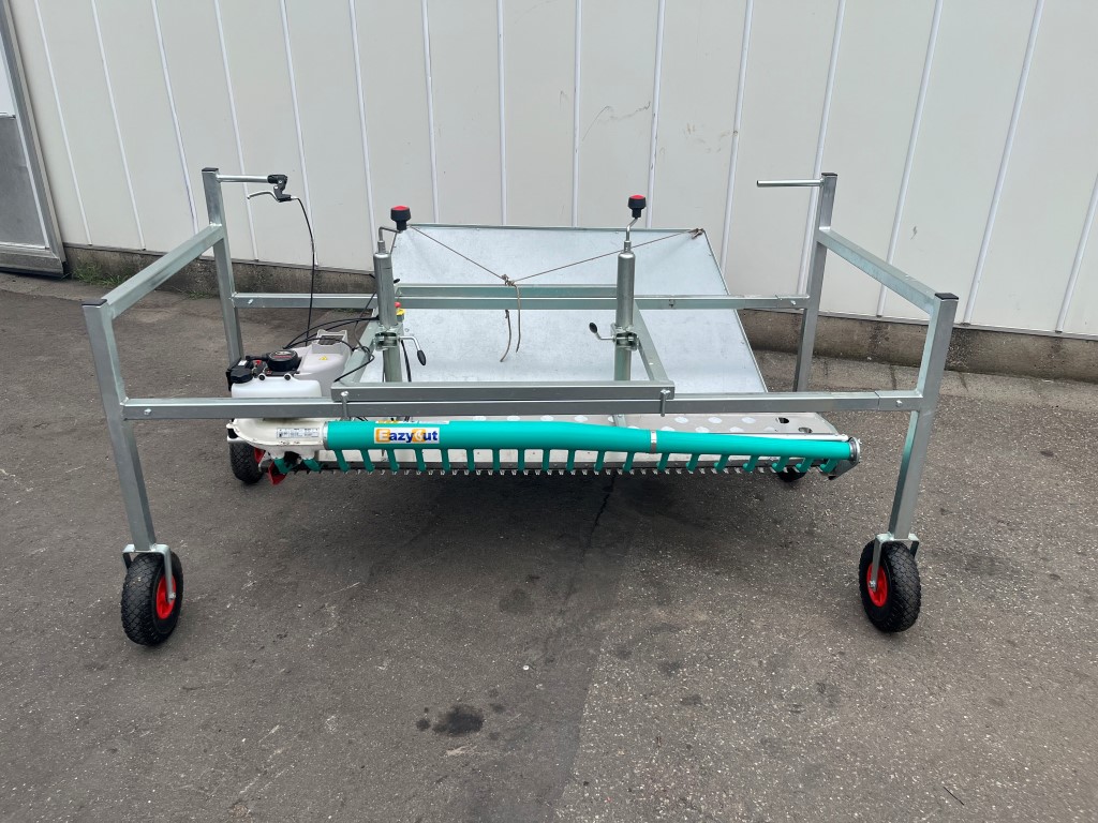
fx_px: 825
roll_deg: +0.0
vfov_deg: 53.1
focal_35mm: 26
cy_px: 412
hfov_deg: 67.3
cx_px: 549
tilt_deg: -26.0
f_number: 1.6
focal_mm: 5.1
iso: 50
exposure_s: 1/2137
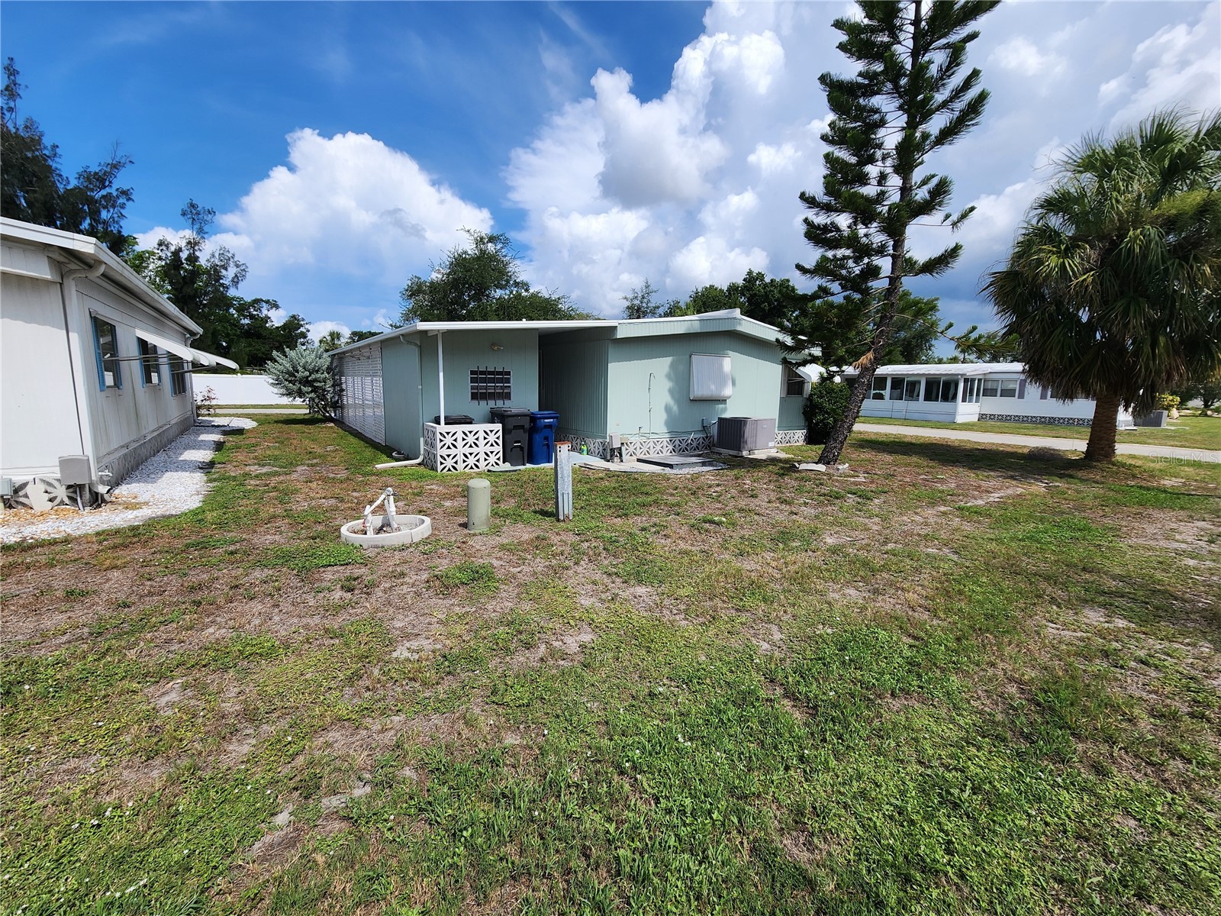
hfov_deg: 106.2
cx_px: 610
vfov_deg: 89.9
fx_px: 459
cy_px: 458
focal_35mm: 13
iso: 50
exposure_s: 1/2333
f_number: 2.2
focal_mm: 2.2
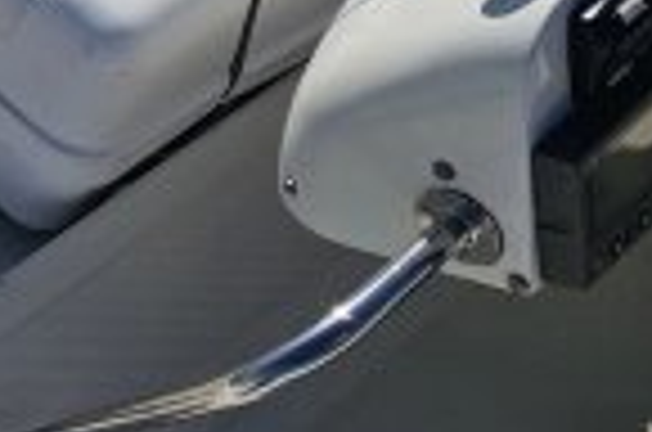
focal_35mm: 91
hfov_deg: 17.5
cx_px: -571
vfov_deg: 14.5
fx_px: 1644
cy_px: -65
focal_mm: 6.3
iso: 10
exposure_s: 1/1920
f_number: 1.7
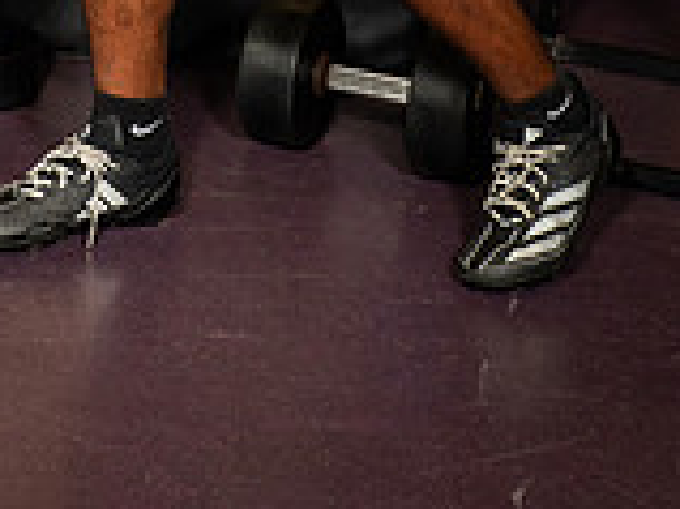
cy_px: -445
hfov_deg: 14.4
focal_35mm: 136
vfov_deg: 10.2
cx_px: 81
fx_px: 2670
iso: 800
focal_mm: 50
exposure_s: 1/250
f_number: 7.1
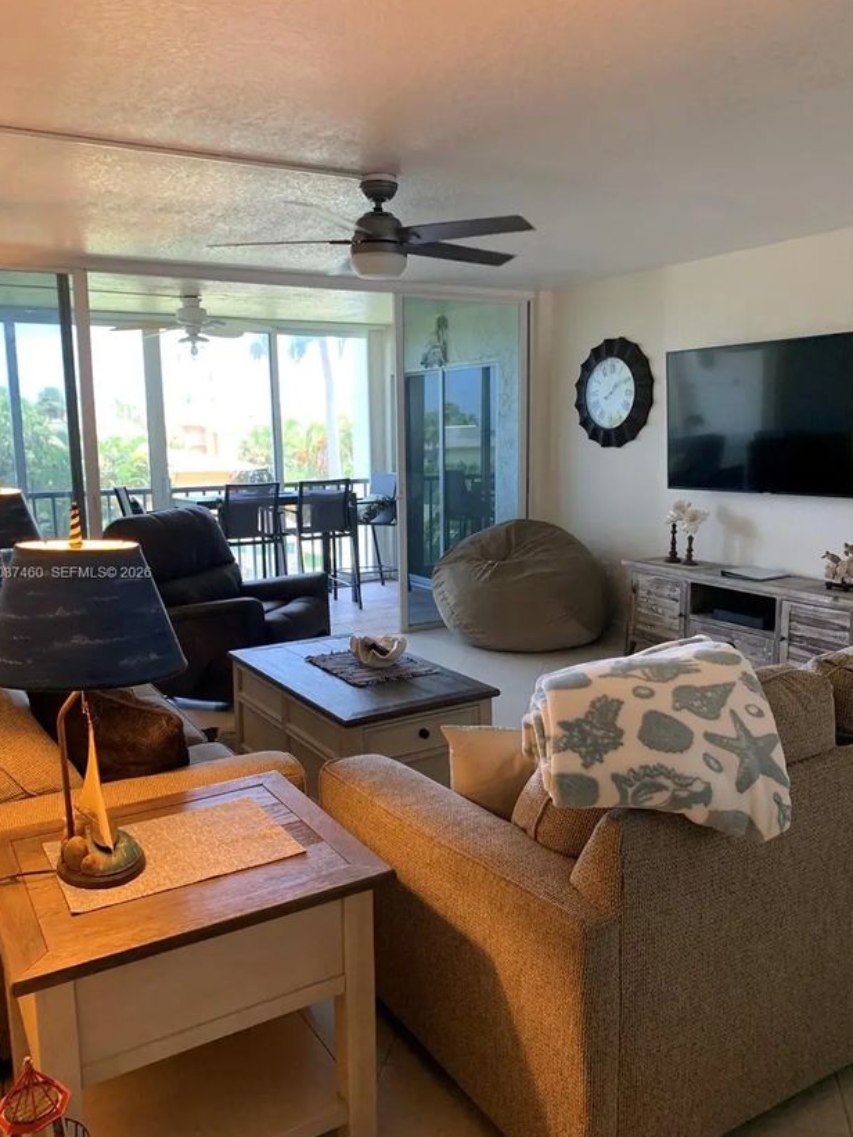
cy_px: 574
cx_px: 413
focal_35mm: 27
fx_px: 887
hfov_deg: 51.4
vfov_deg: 65.3
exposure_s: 1/60
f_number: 1.8
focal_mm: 4.25
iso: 200
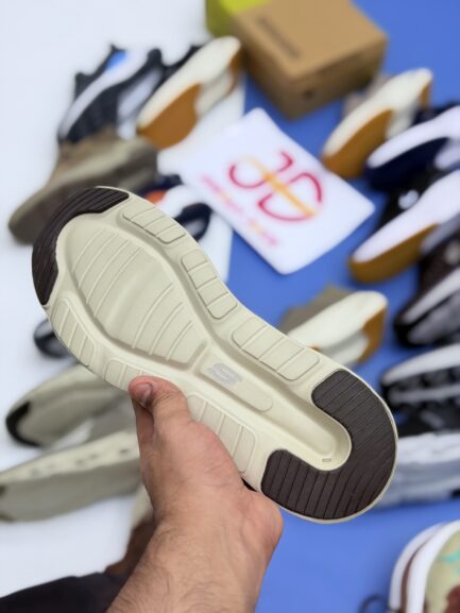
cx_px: 230
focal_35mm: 48
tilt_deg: -53.4
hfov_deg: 30.3
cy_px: 306
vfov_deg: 39.6
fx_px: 850
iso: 64
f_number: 1.78
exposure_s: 1/326
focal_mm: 6.76
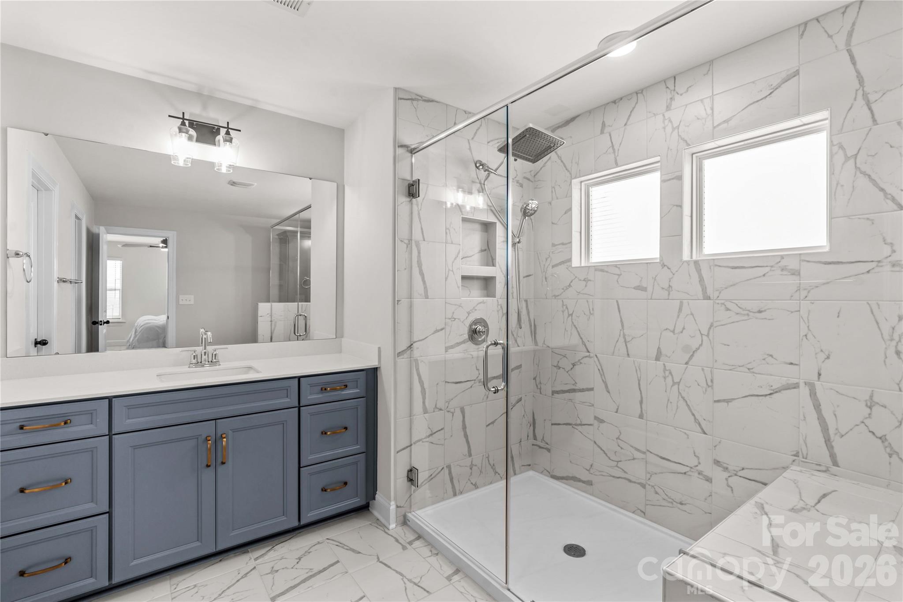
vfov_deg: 73.7
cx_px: 452
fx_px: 401
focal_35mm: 16
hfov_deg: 96.7
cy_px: 301
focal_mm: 16
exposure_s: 1/4
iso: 100
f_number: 8
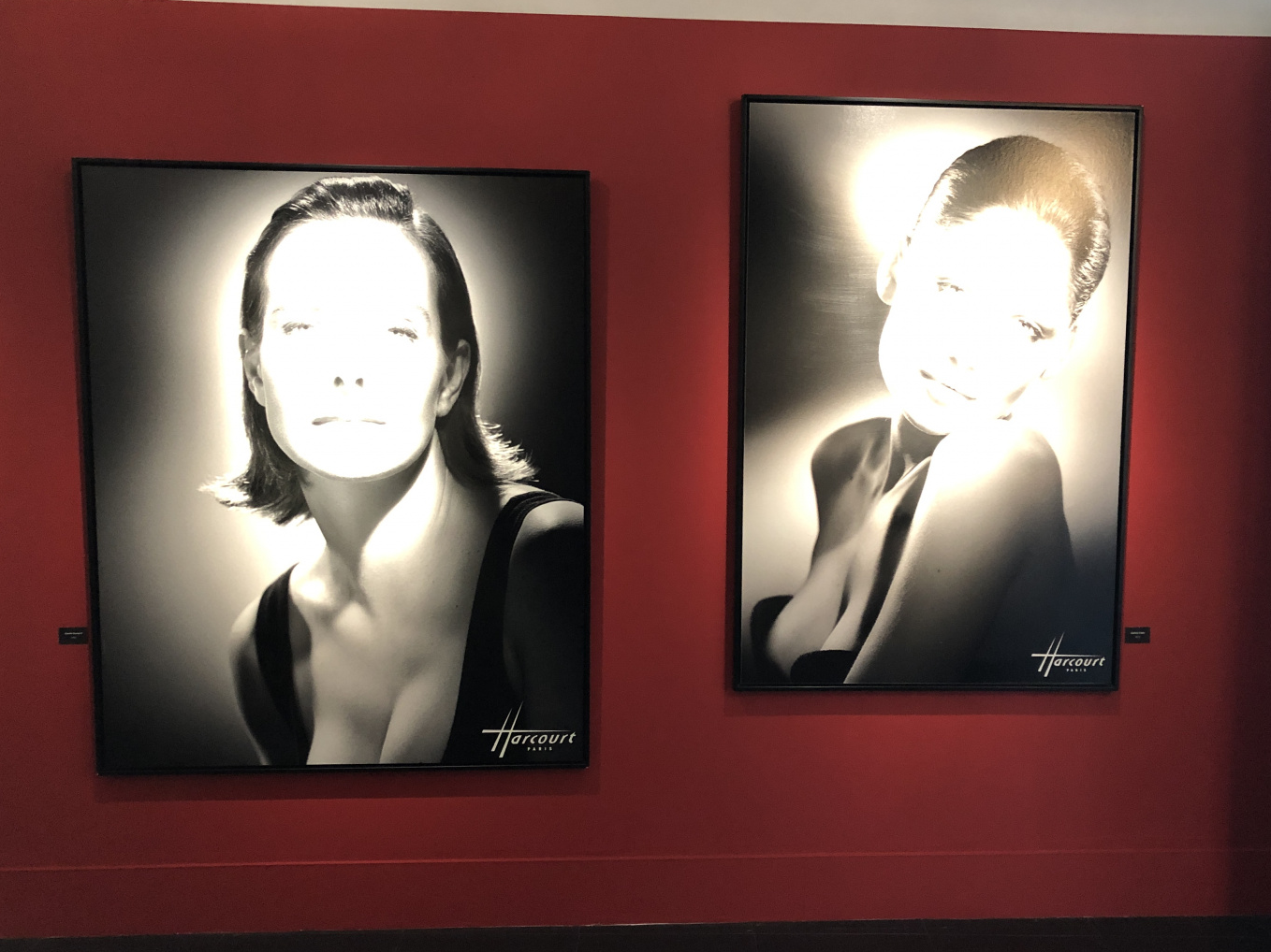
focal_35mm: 33
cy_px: 482
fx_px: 1211
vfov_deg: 42.9
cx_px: 703
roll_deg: -1.6
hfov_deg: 55.2
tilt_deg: -4.6
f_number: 1.8
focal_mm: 3.99
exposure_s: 1/12
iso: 100
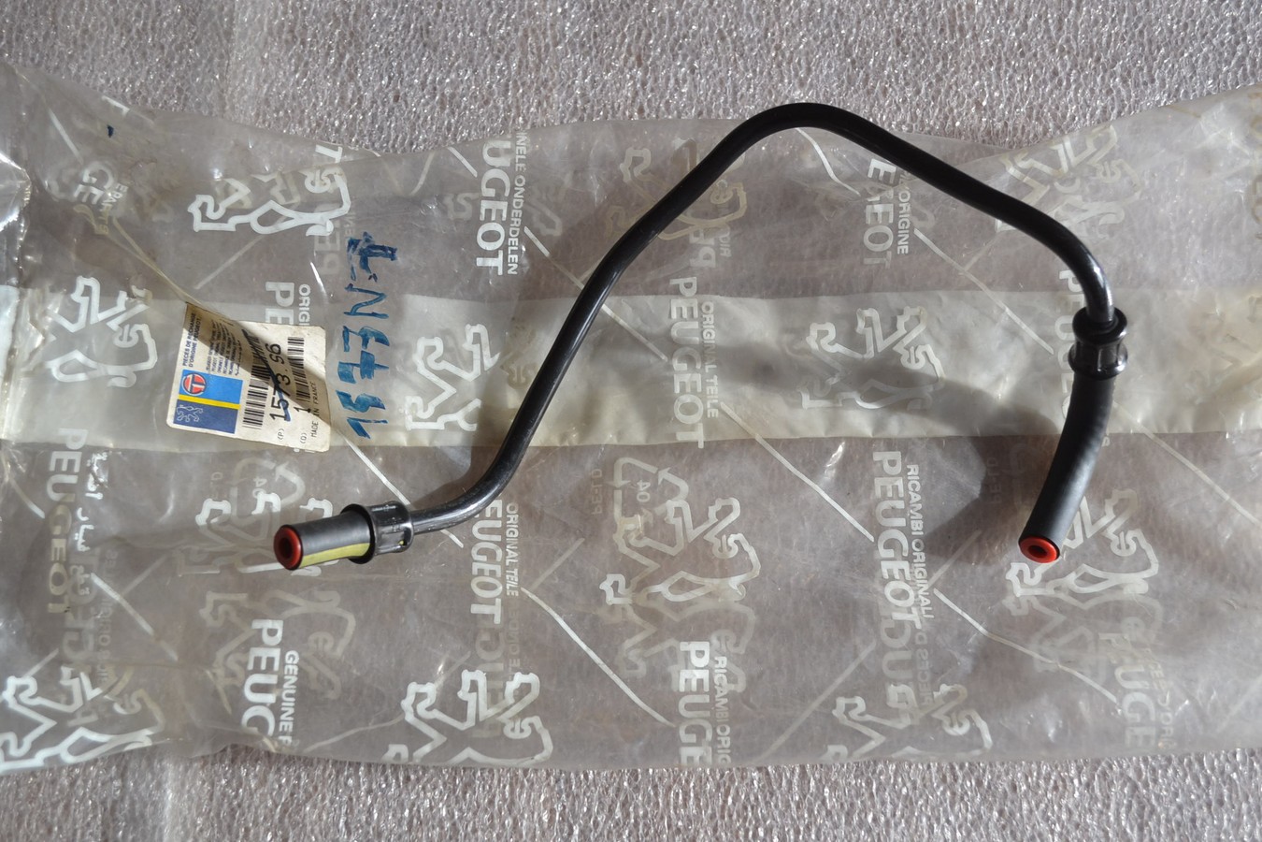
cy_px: 421
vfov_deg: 31.9
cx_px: 631
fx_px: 1472
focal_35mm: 42
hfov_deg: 46.4
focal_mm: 28
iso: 400
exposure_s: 1/100
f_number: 5
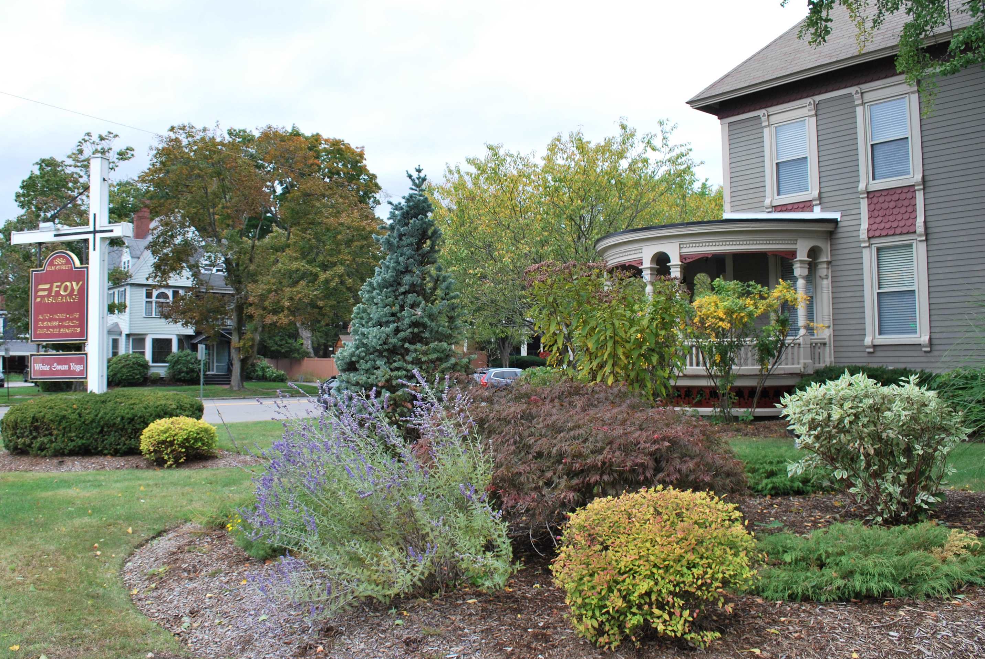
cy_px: 314
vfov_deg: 45.1
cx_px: 463
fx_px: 794
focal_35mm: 29
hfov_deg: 63.5
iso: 100
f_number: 5.6
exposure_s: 1/125
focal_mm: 18
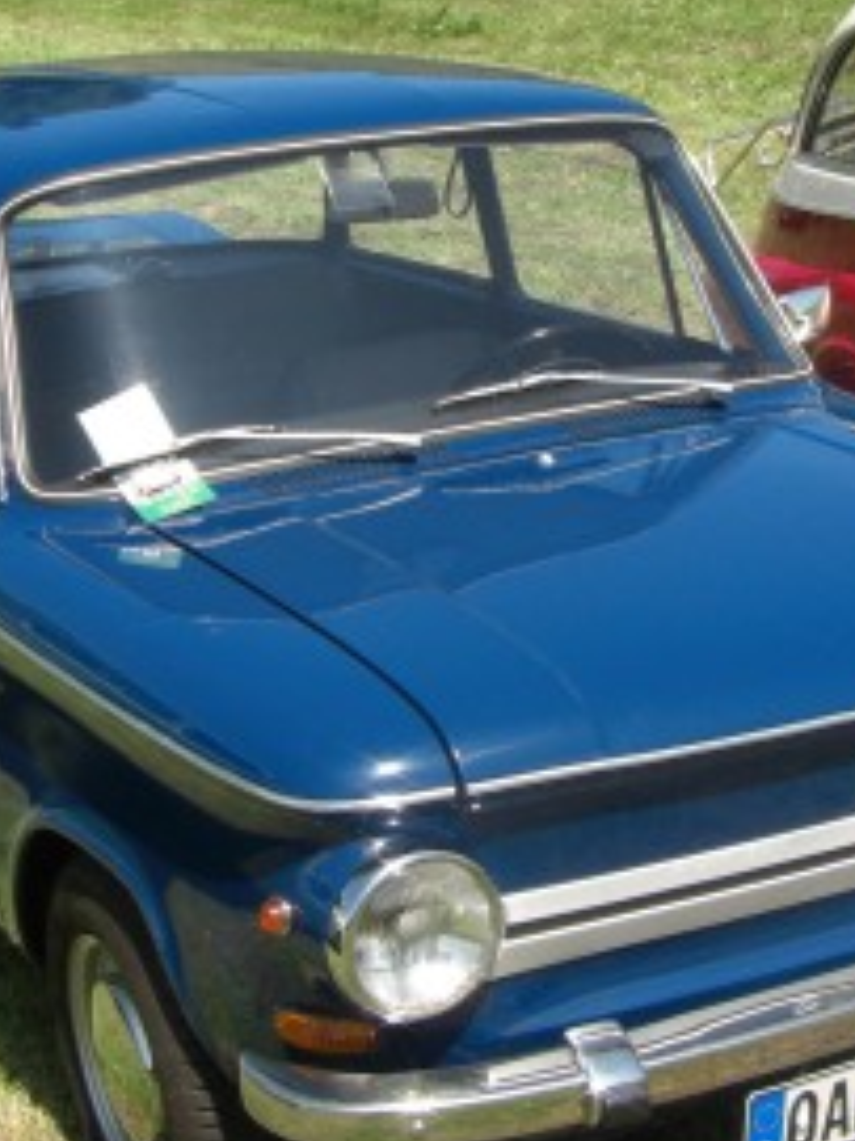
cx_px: 505
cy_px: 404
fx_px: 2538
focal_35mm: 77
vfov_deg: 25.2
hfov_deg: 19.1
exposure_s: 1/250
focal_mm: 6.3
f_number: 4.6
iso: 64
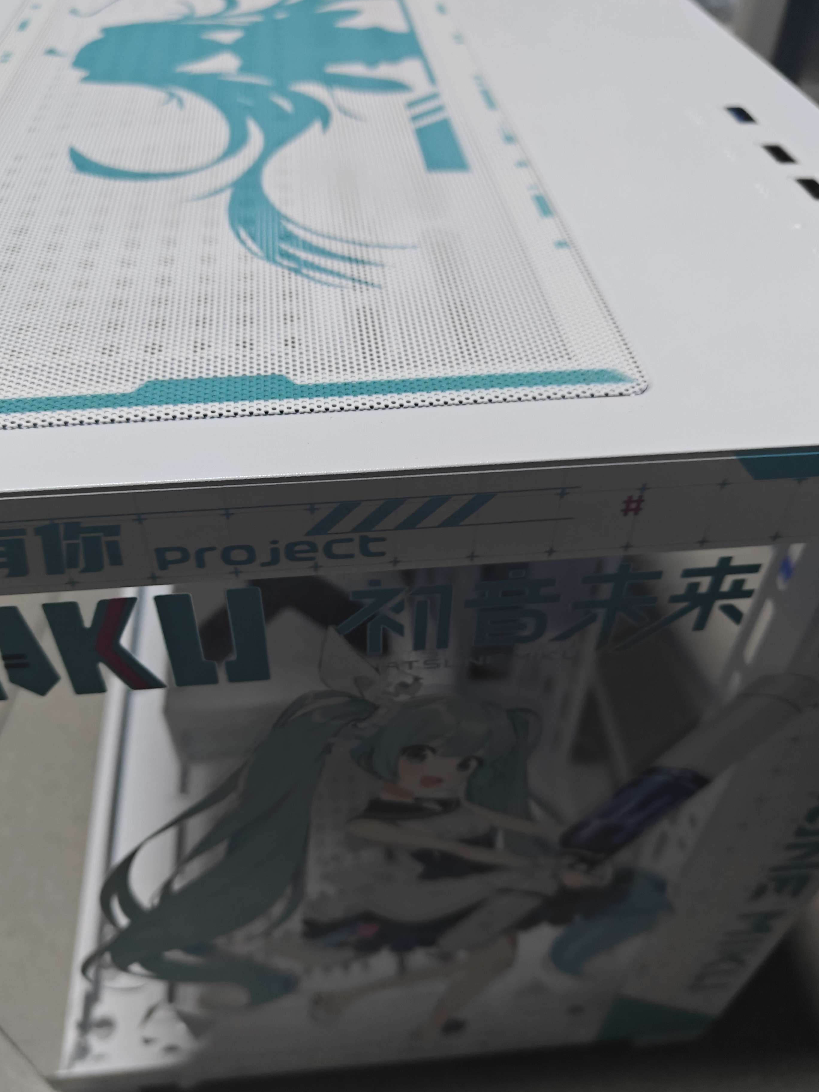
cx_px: 379
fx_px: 852
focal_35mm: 27
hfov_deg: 51.3
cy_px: 554
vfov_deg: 65.3
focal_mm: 5.59
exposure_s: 1/100
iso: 500
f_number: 1.8
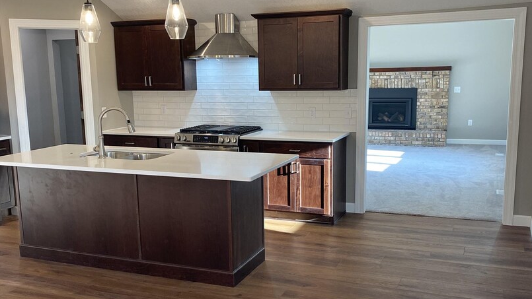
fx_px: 536
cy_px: 164
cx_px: 266
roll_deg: +1.4
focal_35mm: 38
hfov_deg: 52.8
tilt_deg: -10.2
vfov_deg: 31.2
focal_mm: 4.25
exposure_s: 1/120
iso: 125
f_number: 1.8
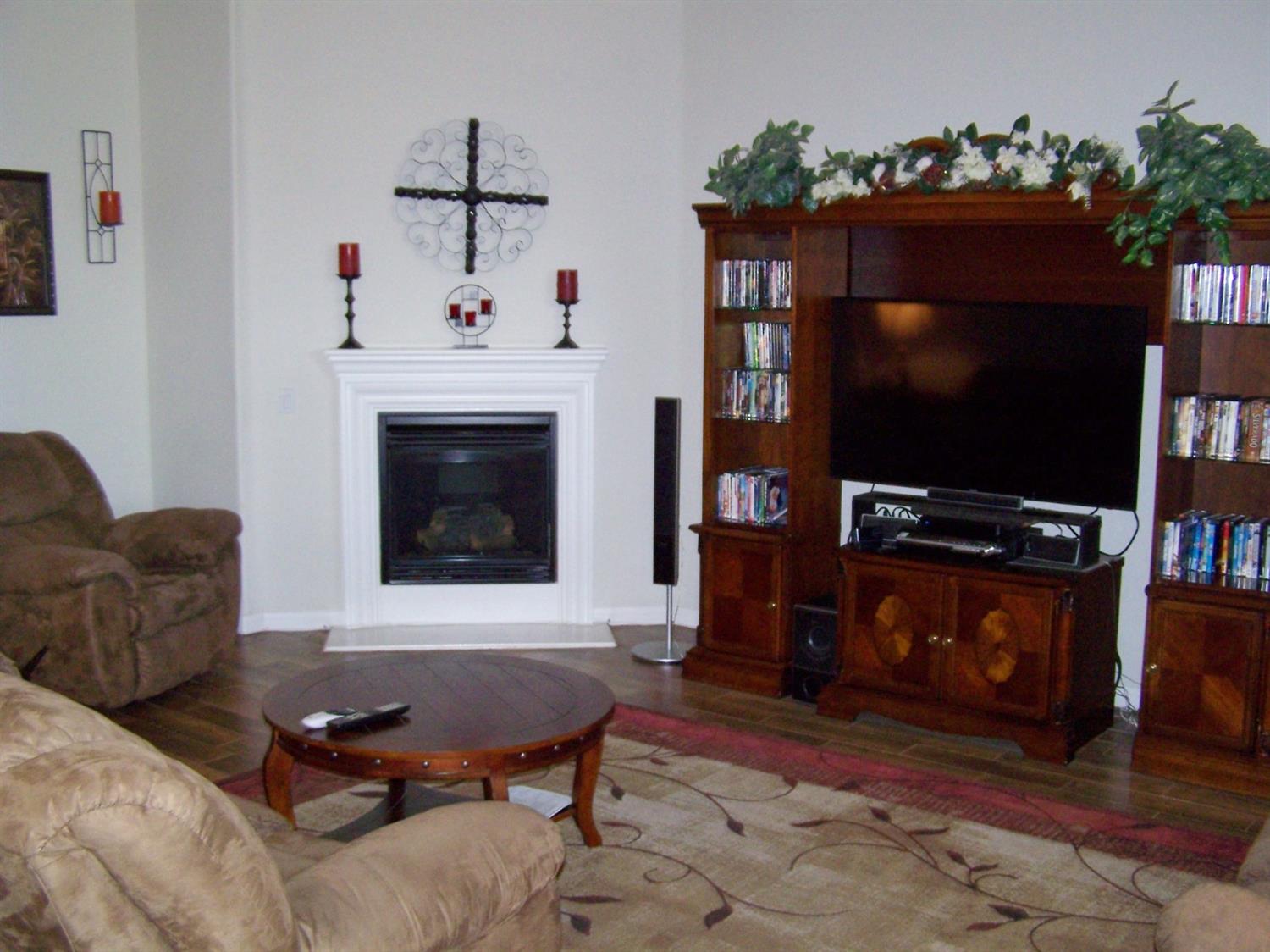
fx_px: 1394
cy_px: 476
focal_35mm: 38
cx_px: 635
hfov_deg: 49.0
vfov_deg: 37.7
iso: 160
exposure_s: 1/50
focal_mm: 6.3
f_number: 2.8
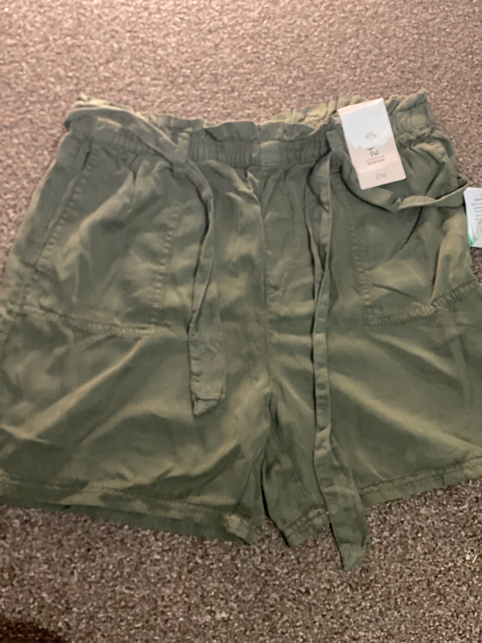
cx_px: 241
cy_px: 322
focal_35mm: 52
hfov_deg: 28.0
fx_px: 965
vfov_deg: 36.8
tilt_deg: -77.2
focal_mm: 6
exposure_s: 1/17
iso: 400
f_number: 2
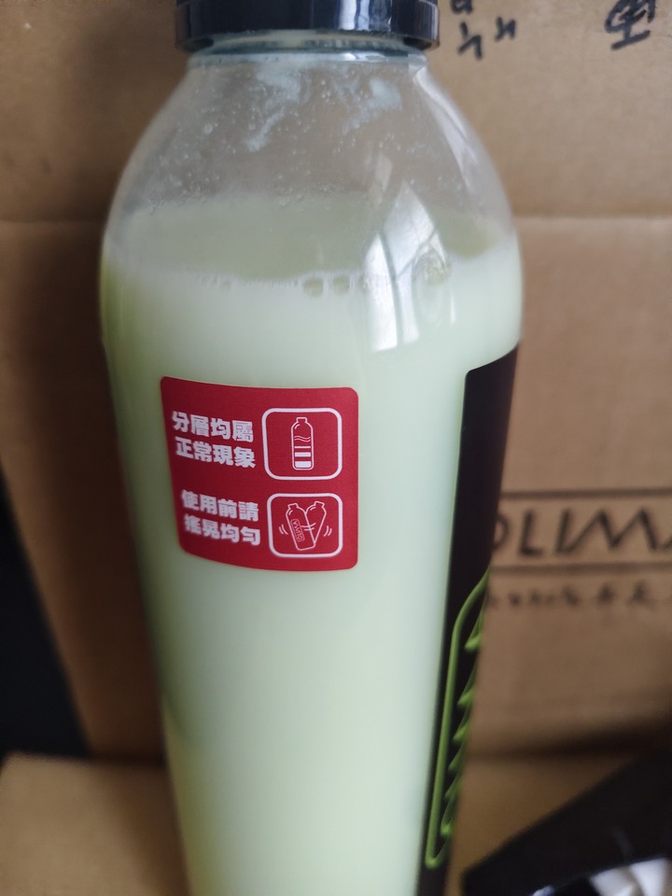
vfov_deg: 73.9
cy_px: 448
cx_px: 336
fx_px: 595
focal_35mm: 23
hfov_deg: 58.9
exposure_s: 1/33.3
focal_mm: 5.56
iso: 1179
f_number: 1.88
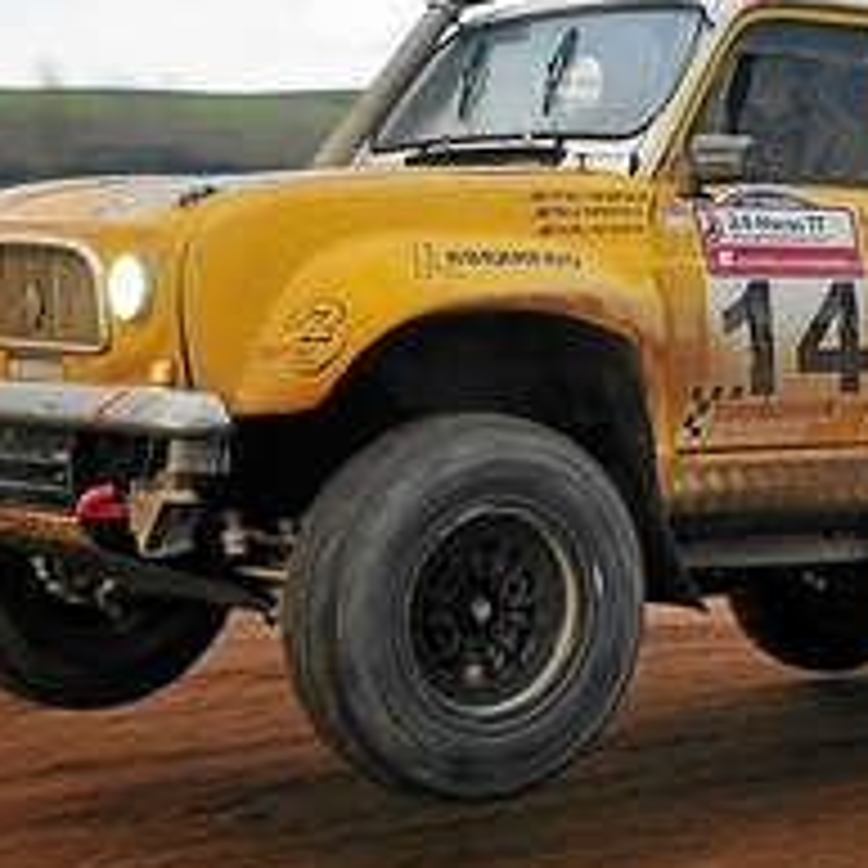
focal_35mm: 125
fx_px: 3546
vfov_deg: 13.9
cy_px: 304
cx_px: 787
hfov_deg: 13.8
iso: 500
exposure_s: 1/500
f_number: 4.8
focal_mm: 42
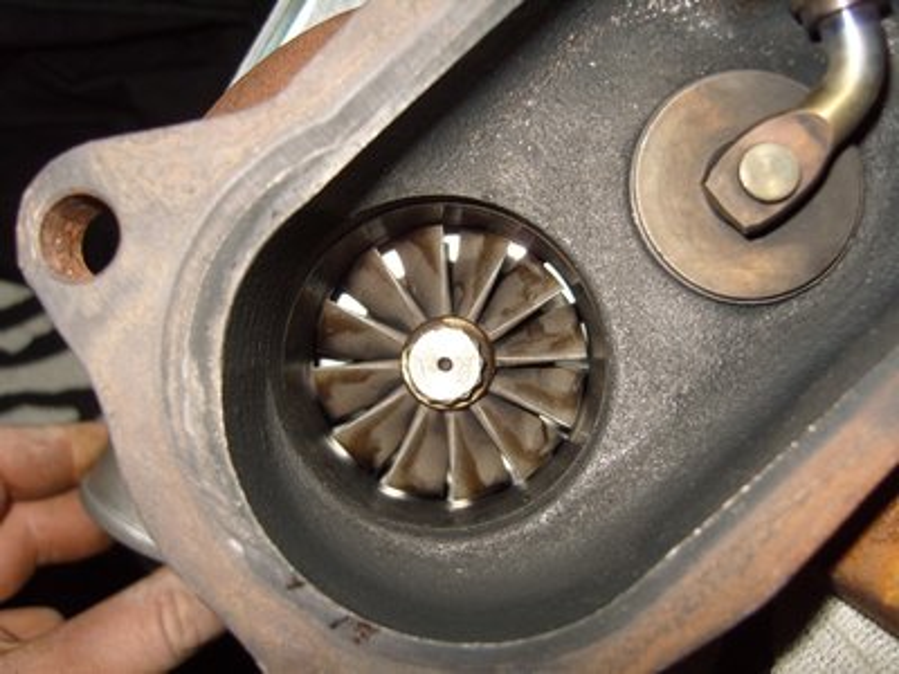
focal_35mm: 35
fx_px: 909
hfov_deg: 52.6
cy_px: 337
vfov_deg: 40.7
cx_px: 450
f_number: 2.8
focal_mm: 7.4
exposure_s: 1/30
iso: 100
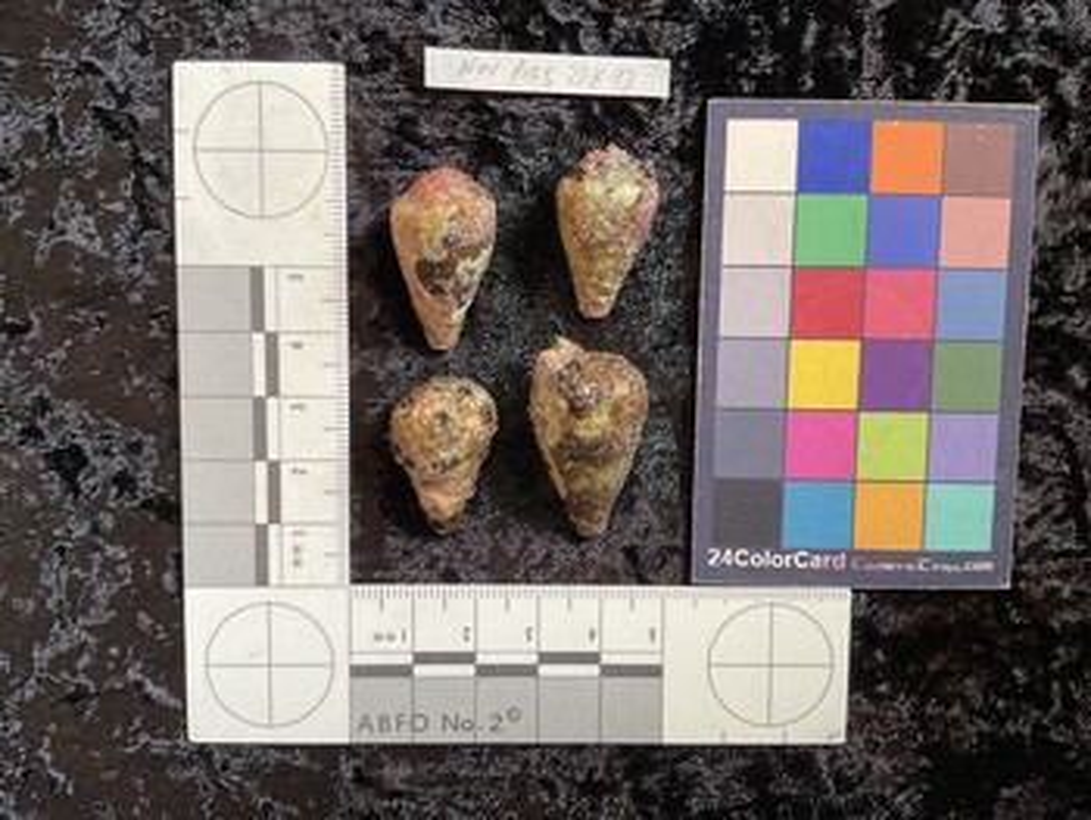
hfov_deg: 61.6
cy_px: 410
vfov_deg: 48.3
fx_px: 915
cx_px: 546
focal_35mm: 29
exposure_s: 1/60
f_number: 1.8
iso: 64
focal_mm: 3
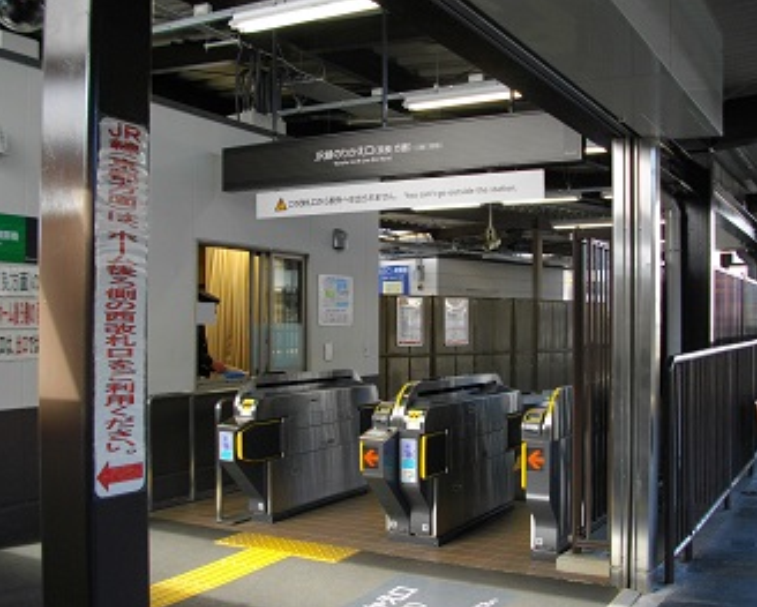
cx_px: 435
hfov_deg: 48.9
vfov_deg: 40.2
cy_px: 316
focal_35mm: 37
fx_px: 830
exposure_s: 1/125
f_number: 2.9
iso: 146
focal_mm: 5.7
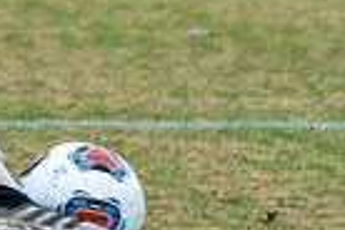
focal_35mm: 1153
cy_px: -132
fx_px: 11049
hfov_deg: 1.8
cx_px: -393
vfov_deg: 1.2
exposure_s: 1/1000
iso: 2500
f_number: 5.6
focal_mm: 218
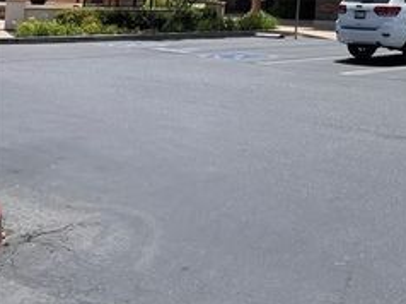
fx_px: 820
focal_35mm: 70
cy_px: -63
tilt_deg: +4.6
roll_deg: -1.4
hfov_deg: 24.1
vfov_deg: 19.7
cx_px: 537
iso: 32
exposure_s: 1/3731
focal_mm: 4.2
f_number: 1.6
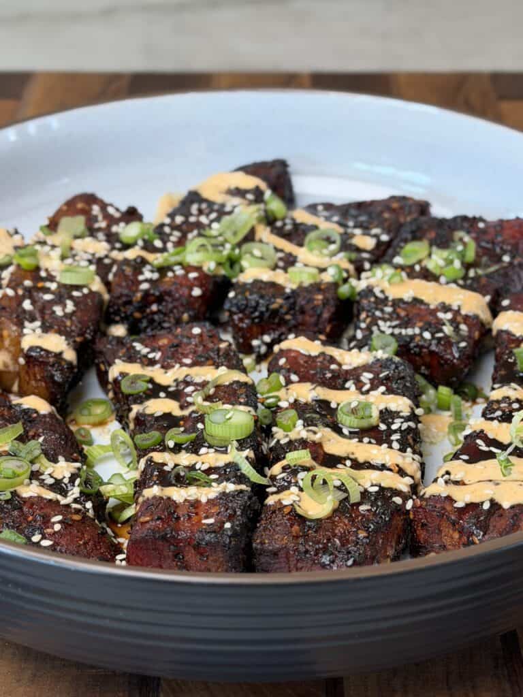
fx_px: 967
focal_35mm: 48
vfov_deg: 39.7
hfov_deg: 30.3
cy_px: 348
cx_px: 262
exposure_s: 1/120
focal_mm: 6.76
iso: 64
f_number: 1.78
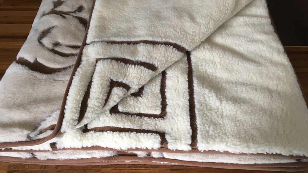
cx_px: 153
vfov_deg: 36.6
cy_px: 77
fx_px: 261
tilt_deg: -51.3
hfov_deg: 61.0
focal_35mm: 32
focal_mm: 4.15
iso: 80
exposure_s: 1/33
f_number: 2.2
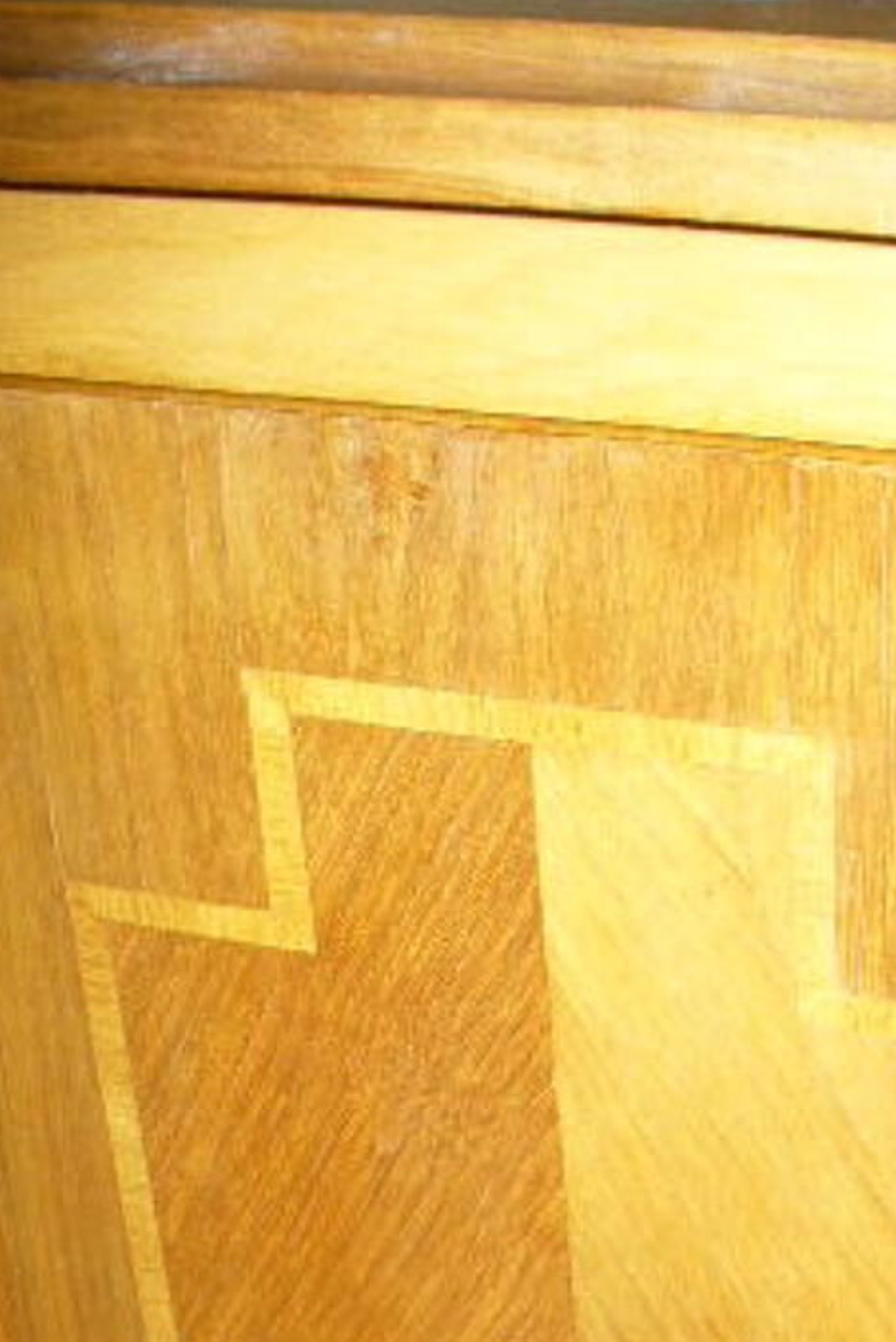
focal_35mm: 73
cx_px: 942
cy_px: 1236
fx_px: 2724
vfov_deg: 26.7
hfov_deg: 18.1
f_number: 2.8
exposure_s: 1/30
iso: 80
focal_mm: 6.1
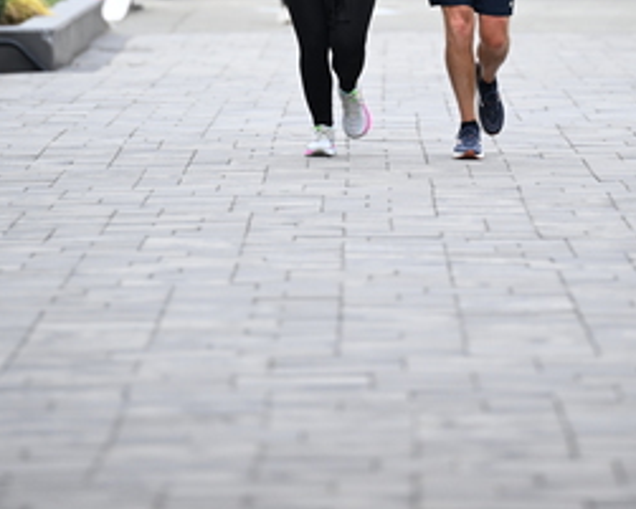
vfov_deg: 3.8
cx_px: 391
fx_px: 7739
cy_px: -165
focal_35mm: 411
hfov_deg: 4.7
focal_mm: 200
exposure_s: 1/1600
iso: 640
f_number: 2.8
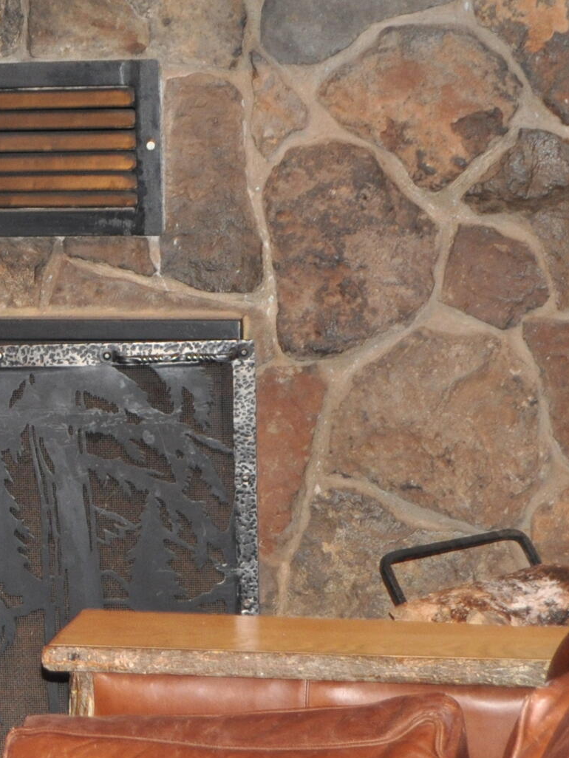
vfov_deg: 12.3
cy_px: 245
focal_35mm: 160
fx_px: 3505
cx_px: -329
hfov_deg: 9.0
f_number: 4.8
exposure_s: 1/60
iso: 800
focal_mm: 38
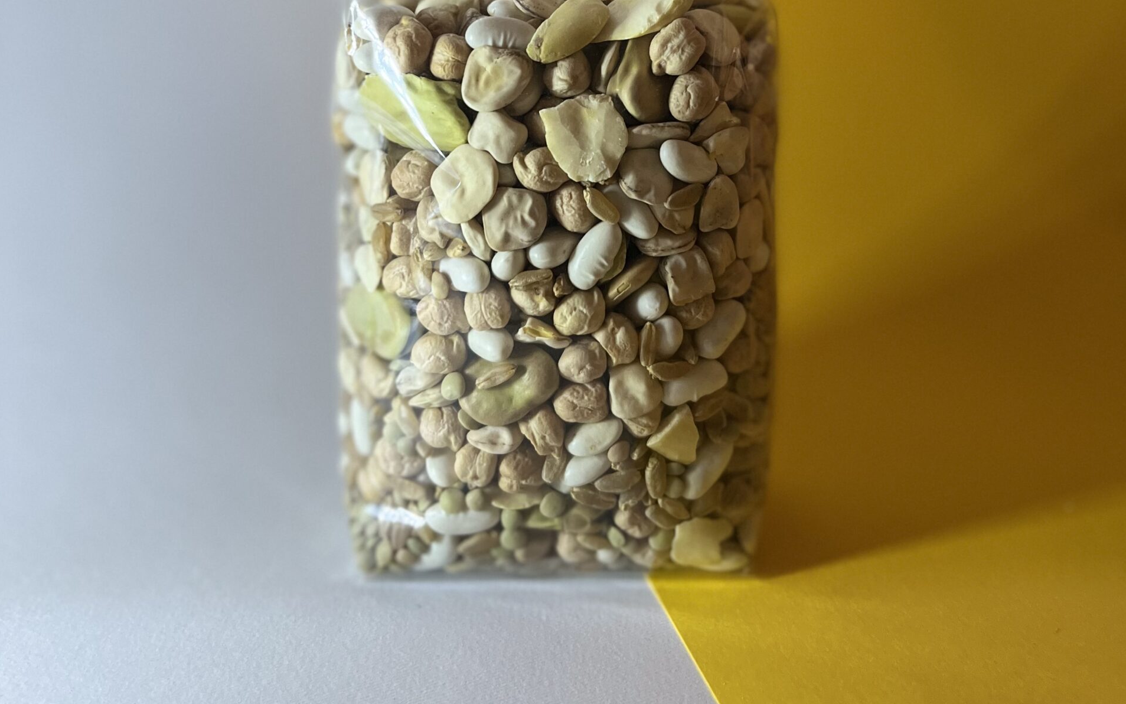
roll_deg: -0.1
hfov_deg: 52.7
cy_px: 94
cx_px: 565
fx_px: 1135
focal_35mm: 37
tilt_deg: -7.9
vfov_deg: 33.0
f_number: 1.6
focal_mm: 5.1
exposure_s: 1/50
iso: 320
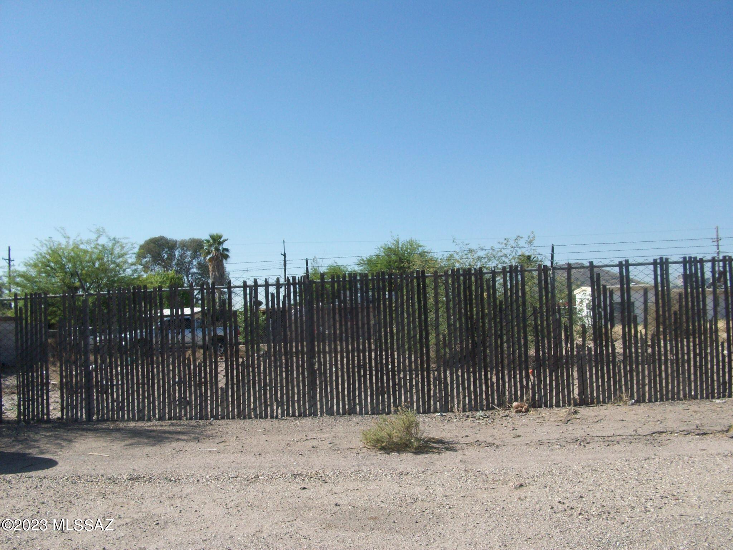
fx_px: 720
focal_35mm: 34
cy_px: 275
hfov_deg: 54.0
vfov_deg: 41.8
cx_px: 366
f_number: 5.5
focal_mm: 5.7
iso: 64
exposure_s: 1/306
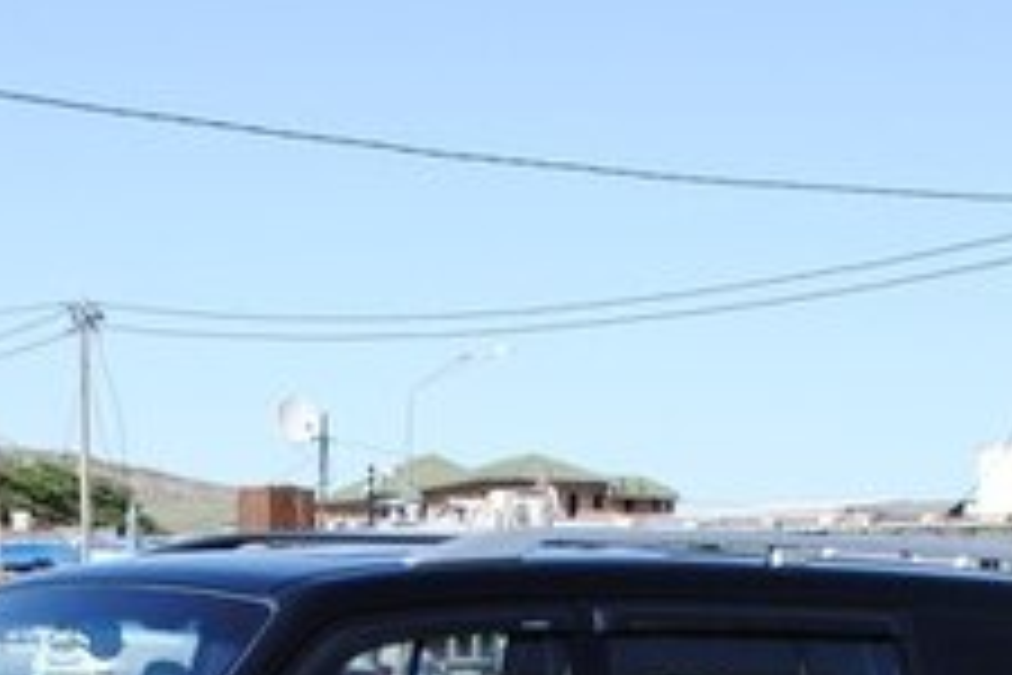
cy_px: 932
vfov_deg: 13.5
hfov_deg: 21.0
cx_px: 382
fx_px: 2727
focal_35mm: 97
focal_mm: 22
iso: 100
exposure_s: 1/250
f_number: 8
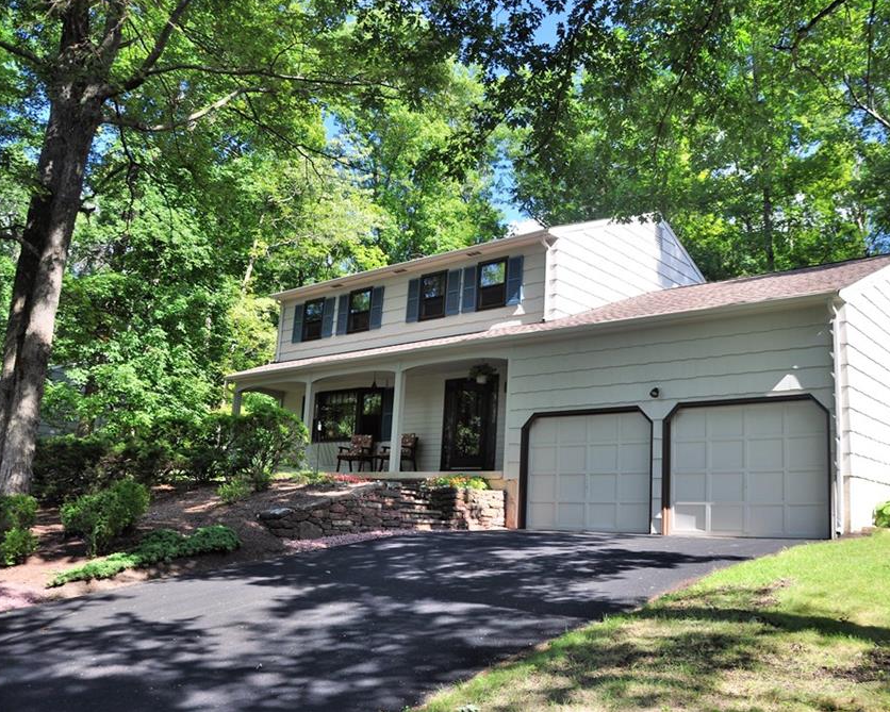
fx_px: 817
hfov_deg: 56.9
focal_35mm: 31
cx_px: 517
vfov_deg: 47.1
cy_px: 352
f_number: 4
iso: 200
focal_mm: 18
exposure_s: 1/125
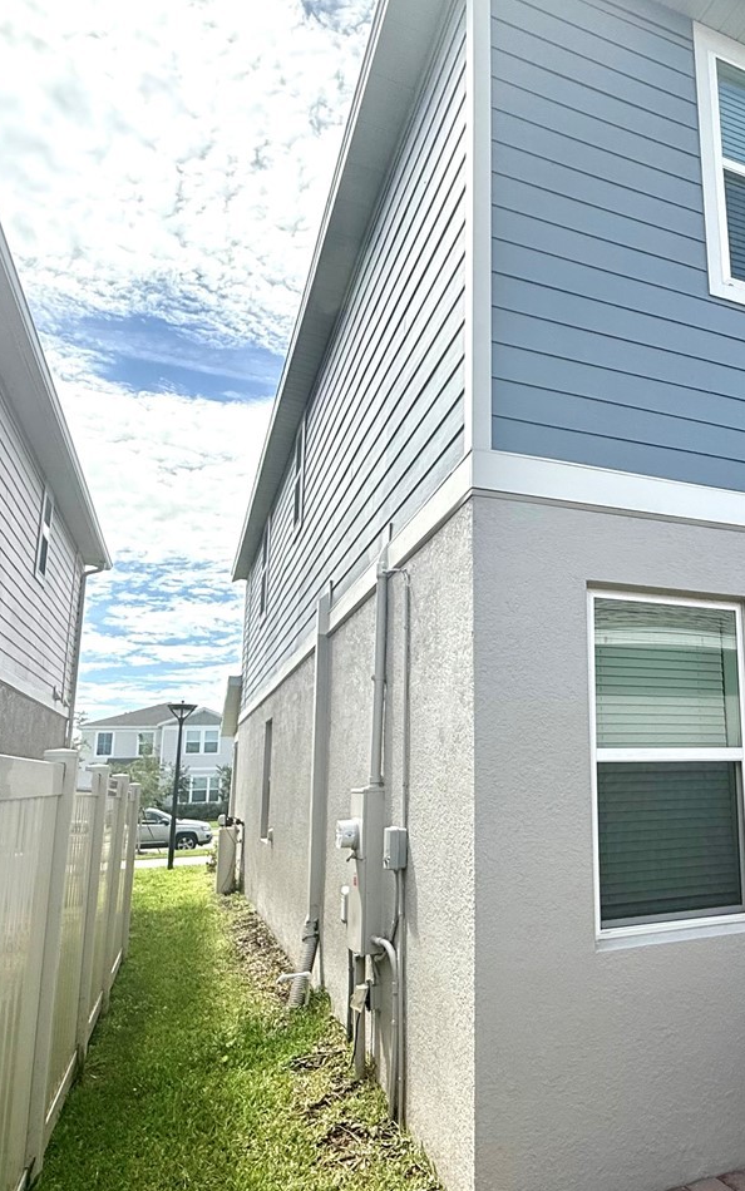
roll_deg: +1.3
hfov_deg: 46.4
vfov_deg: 72.5
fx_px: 812
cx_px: 607
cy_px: 622
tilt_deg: +13.5
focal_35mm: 25
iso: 64
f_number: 2.2
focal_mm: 2.22
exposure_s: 1/2092
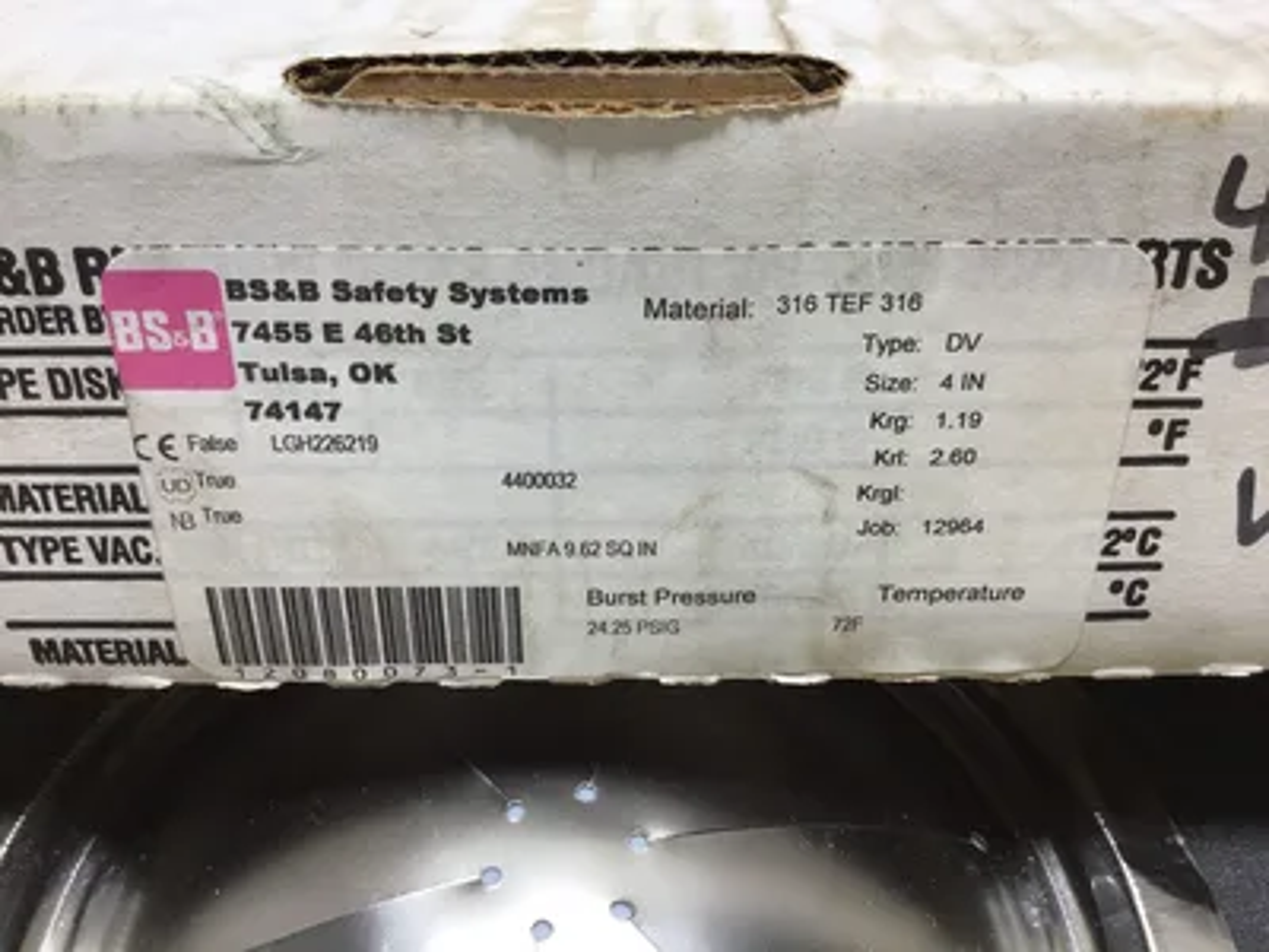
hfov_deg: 58.4
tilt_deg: -42.6
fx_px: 1136
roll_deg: -0.7
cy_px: 476
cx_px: 634
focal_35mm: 31
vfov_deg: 45.4
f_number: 2.4
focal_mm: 3.3
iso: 40
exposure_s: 1/120
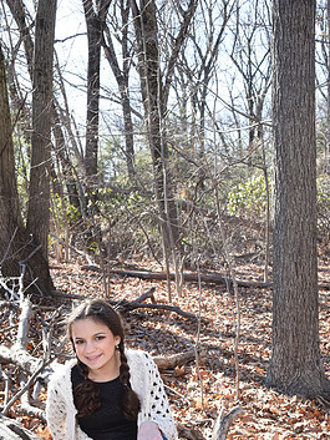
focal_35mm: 49
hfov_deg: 29.7
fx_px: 622
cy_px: 348
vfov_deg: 37.6
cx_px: 148
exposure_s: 1/200
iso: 1000
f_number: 9
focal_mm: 31
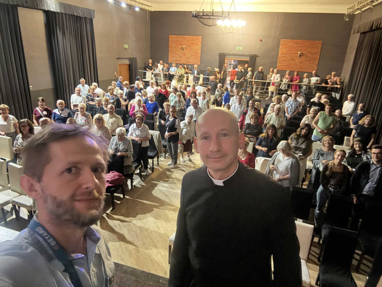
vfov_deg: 58.9
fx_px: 254
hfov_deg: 73.9
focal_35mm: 23
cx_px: 191
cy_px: 144
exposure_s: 1/8
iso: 1000
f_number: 1.9
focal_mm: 2.69
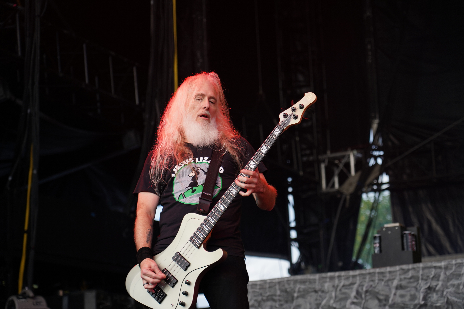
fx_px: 1353
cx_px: 232
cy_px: 154
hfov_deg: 19.5
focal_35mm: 105
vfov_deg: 13.0
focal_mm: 105
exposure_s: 1/125
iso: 250
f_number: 4
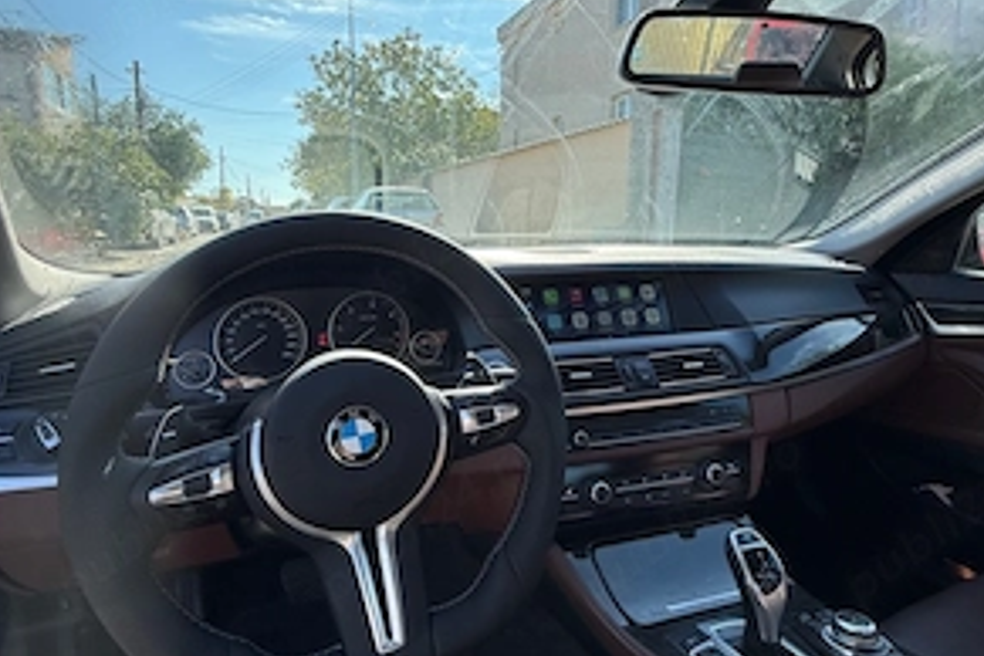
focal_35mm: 20
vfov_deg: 61.8
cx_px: 497
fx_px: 547
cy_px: 298
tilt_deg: -6.4
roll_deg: -0.4
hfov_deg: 84.0
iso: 50
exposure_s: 1/427
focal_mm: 2.22
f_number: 2.2
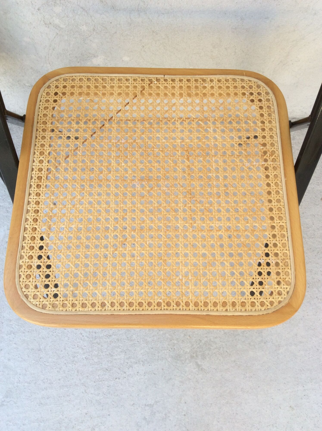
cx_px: 161
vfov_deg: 56.9
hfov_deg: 44.1
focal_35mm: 32
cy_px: 216
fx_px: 398
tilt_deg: -76.6
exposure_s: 1/174
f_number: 2.4
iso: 32
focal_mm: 3.3
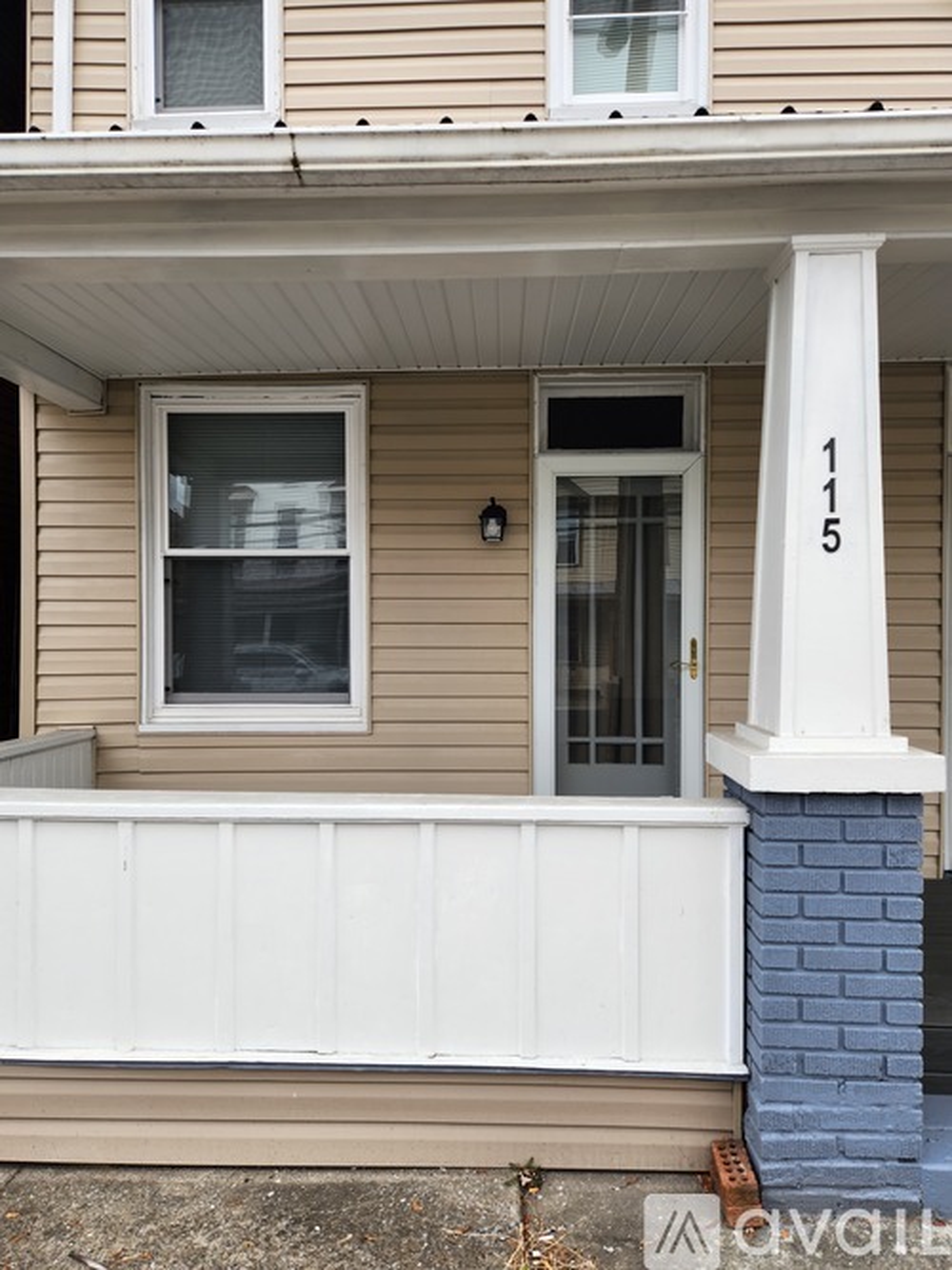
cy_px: 635
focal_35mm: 23
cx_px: 476
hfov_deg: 58.9
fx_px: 844
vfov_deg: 73.9
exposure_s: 1/222
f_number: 1.8
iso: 20
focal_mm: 5.4
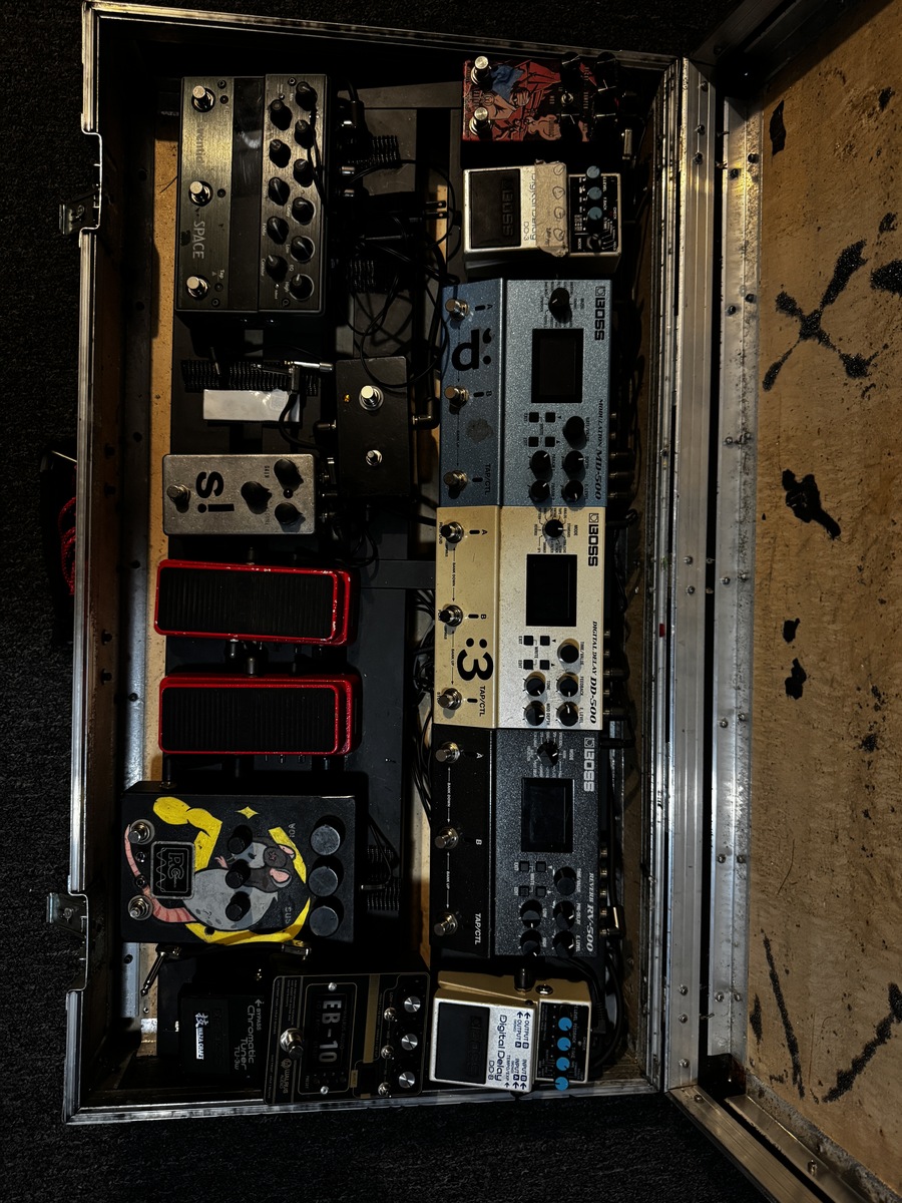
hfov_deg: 56.8
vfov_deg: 71.6
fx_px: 834
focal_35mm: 24
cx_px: 451
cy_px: 602
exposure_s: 1/60
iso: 640
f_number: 1.78
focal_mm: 6.76
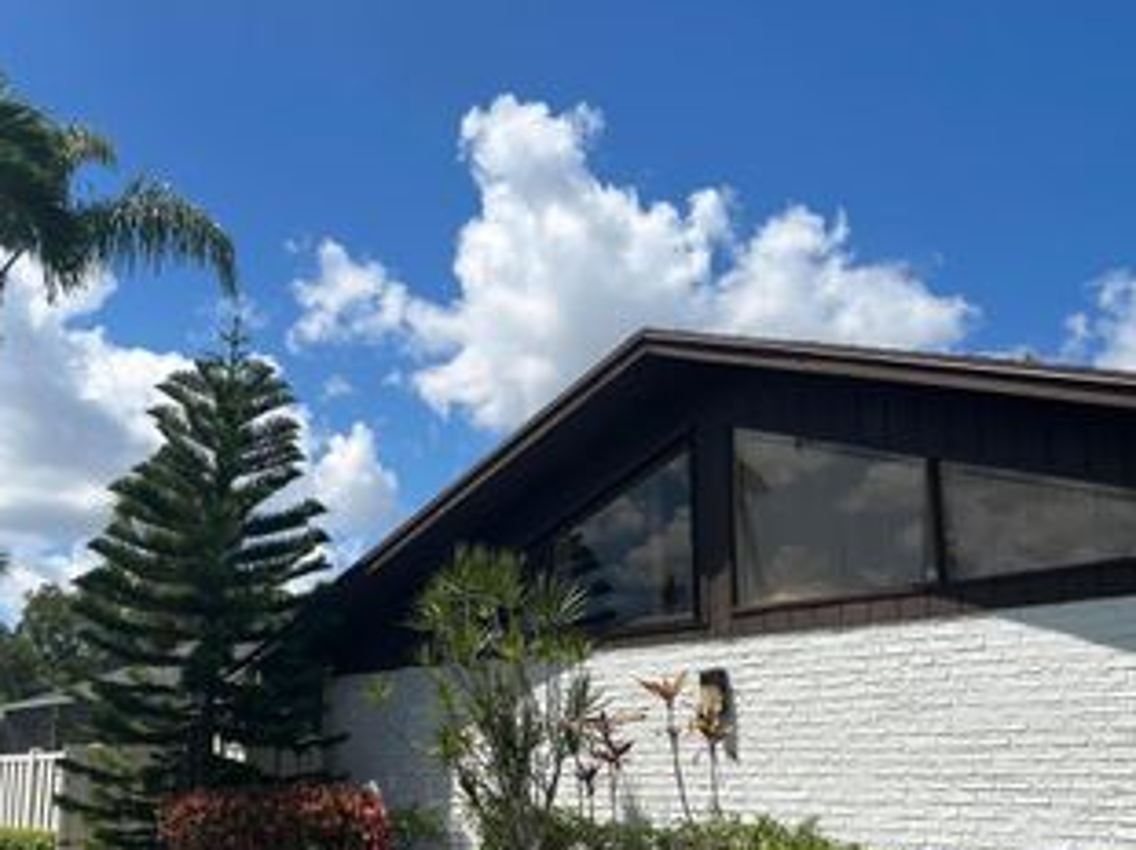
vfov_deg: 34.3
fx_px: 1377
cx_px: 476
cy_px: 471
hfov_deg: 44.7
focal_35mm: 42
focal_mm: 5.7
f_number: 1.5
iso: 50
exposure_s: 1/5882
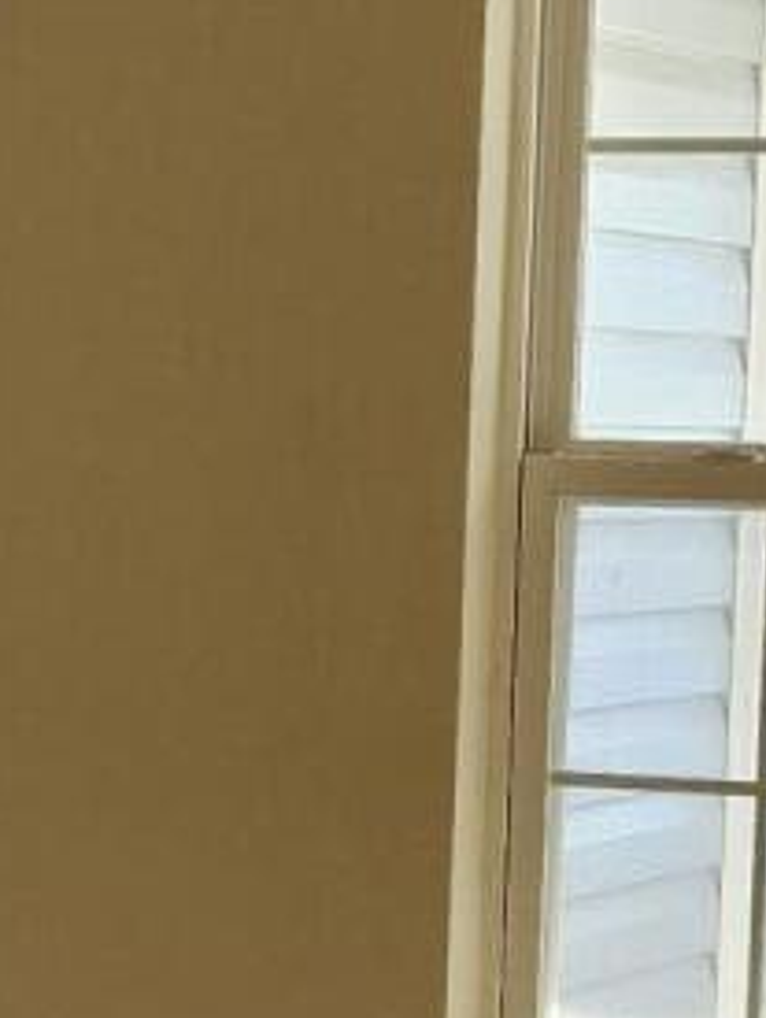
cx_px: 63
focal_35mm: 167
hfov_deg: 8.9
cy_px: 1210
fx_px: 4916
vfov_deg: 11.6
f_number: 1.8
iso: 64
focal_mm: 5.4
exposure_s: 1/180
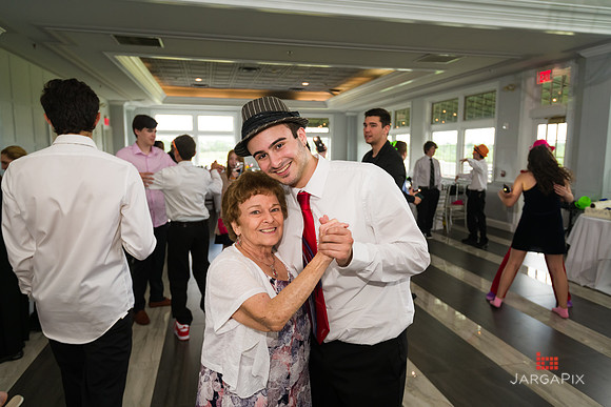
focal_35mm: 25
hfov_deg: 71.5
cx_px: 306
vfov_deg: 51.3
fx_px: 424
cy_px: 204
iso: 800
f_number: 4
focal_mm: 25
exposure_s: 1/200
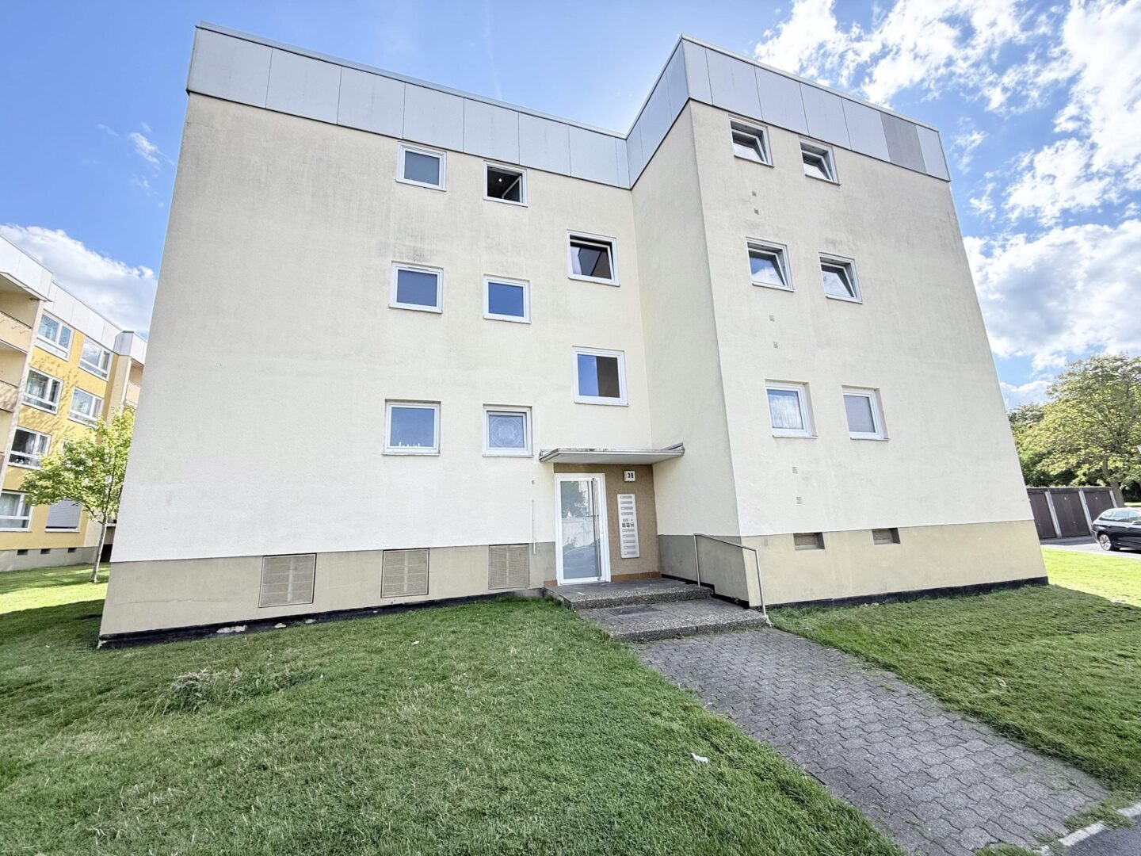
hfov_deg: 102.1
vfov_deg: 85.7
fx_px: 461
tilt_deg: +12.8
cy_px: 428
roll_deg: +1.8
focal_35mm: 14
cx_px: 570
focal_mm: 2.22
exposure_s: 1/344
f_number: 2.2
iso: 50
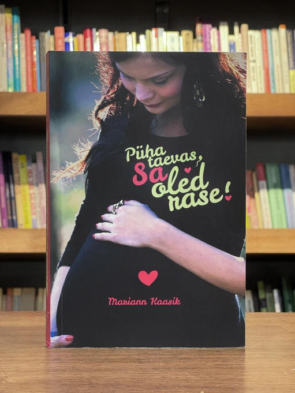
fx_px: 875
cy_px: 196
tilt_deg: +0.6
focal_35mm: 77
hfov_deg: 19.1
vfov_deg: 25.3
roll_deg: +0.0
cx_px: 148
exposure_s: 1/60
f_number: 2.8
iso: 400
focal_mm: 9
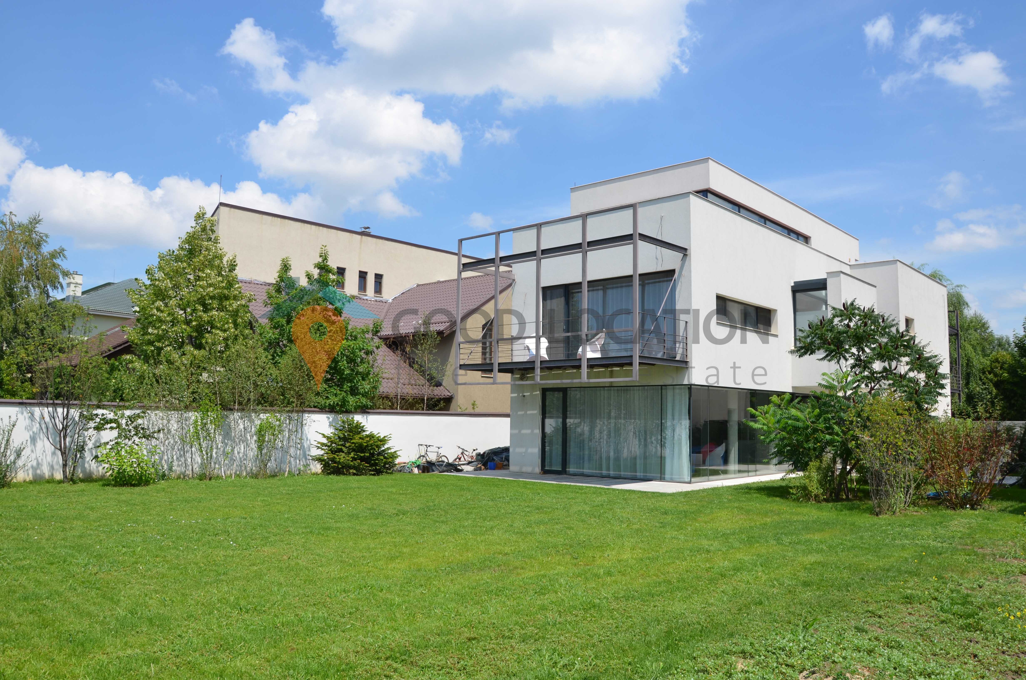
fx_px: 768
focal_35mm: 27
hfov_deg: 67.5
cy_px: 340
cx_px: 513
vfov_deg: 47.7
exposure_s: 1/250
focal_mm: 18
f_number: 8
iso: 100
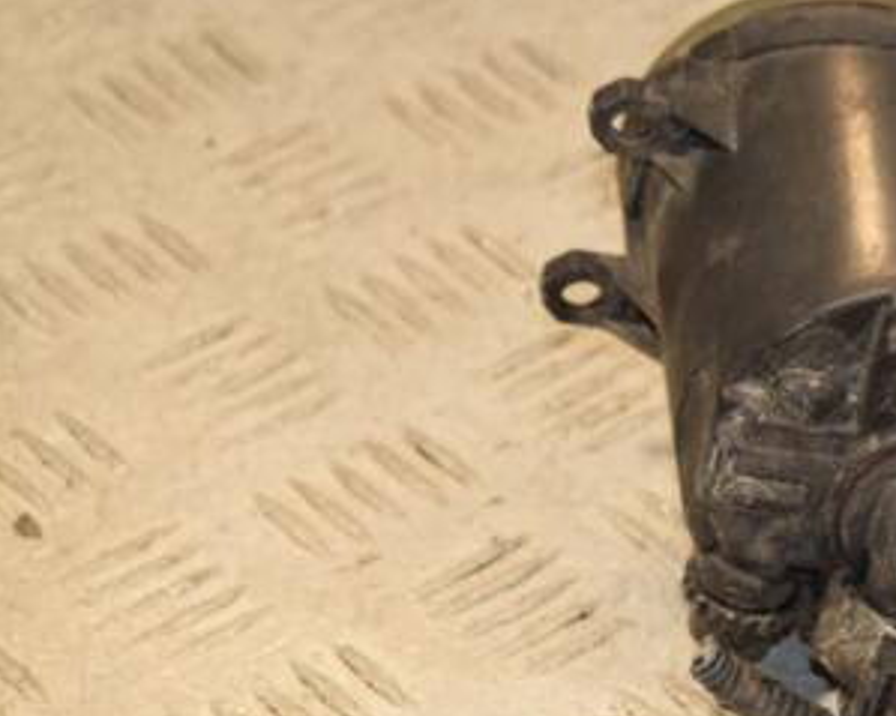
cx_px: 893
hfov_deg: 9.1
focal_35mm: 212
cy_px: 297
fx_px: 5618
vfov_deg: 7.3
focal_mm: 75
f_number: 7.1
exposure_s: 1/200
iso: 800
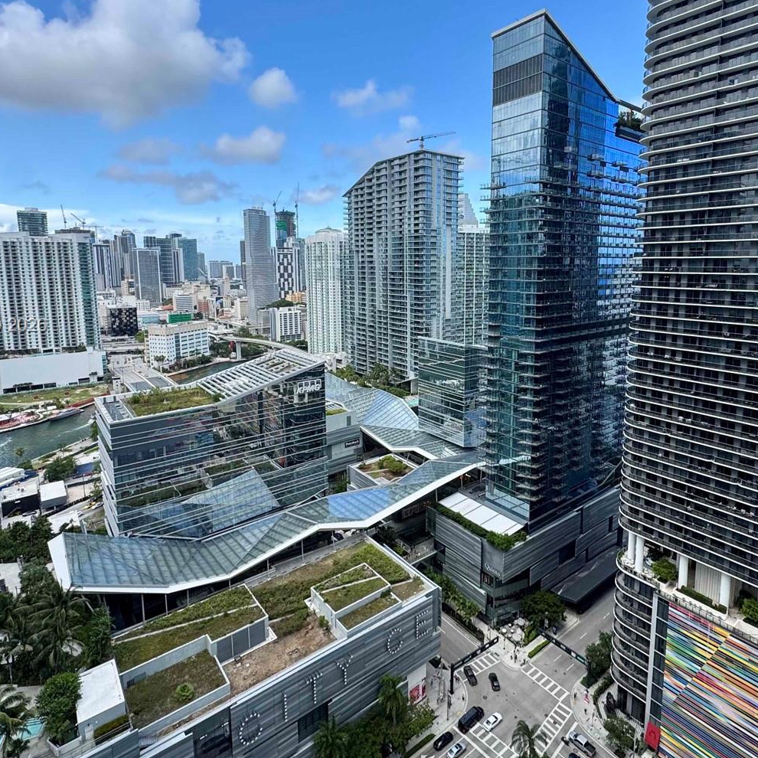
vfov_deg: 74.4
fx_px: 495
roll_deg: -0.8
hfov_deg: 74.6
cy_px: 326
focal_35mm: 20
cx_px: 421
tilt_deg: -8.2
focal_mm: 2.22
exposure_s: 1/620
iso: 50
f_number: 2.2
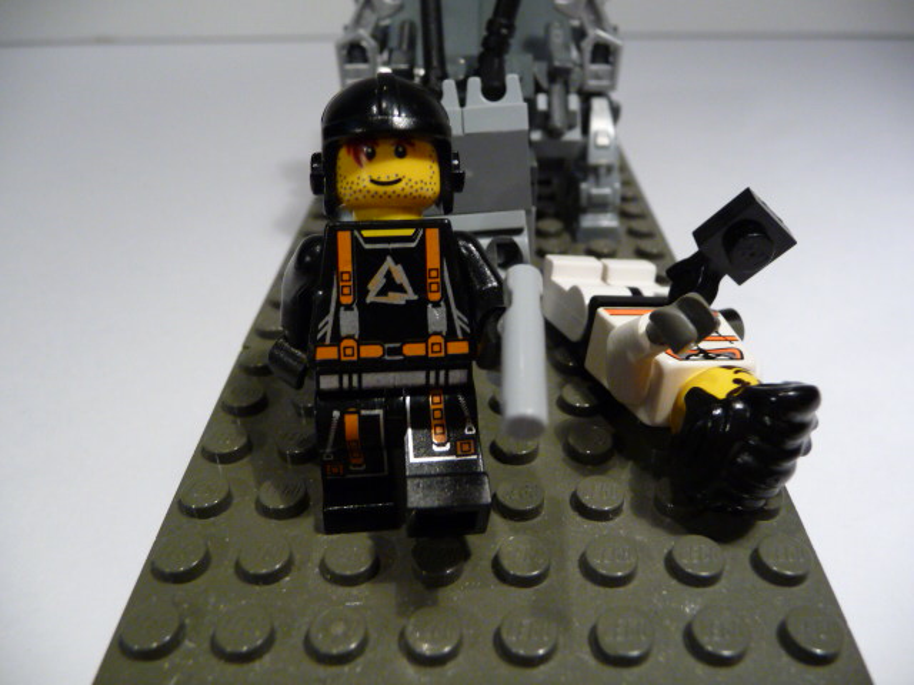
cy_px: 342
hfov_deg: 63.4
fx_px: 739
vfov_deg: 49.7
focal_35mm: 28
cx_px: 457
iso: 400
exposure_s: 1/125
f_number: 3.3
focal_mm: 4.7
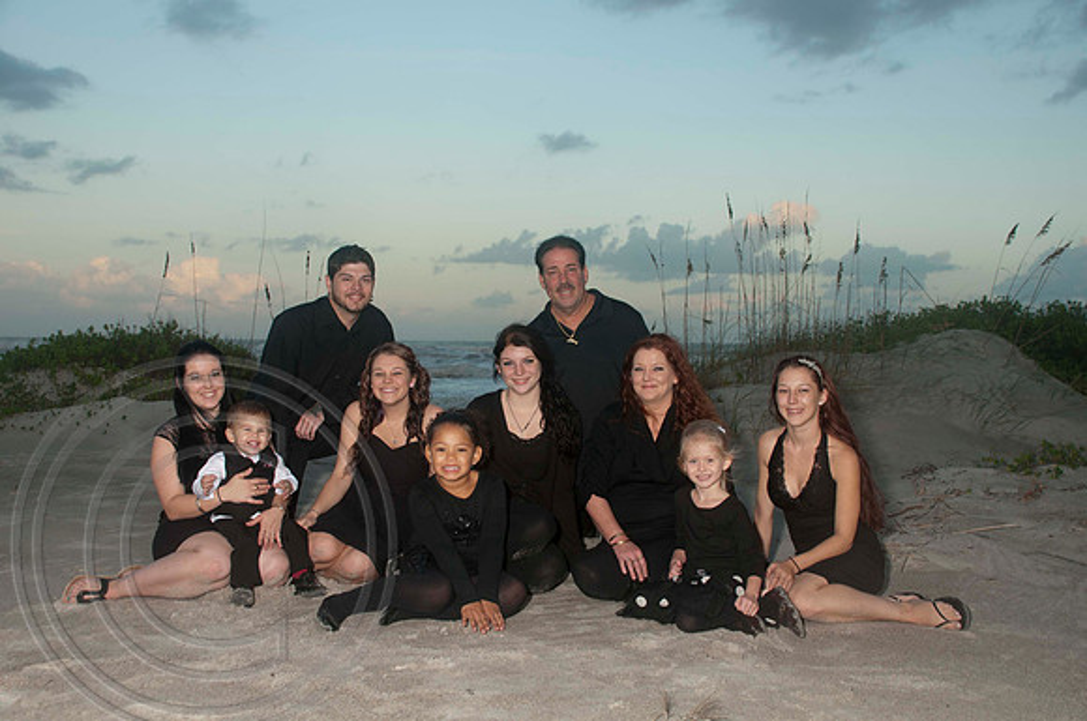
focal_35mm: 39
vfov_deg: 34.1
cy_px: 360
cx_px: 544
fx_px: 1176
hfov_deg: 49.6
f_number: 5.6
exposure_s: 1/80
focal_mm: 26
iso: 100
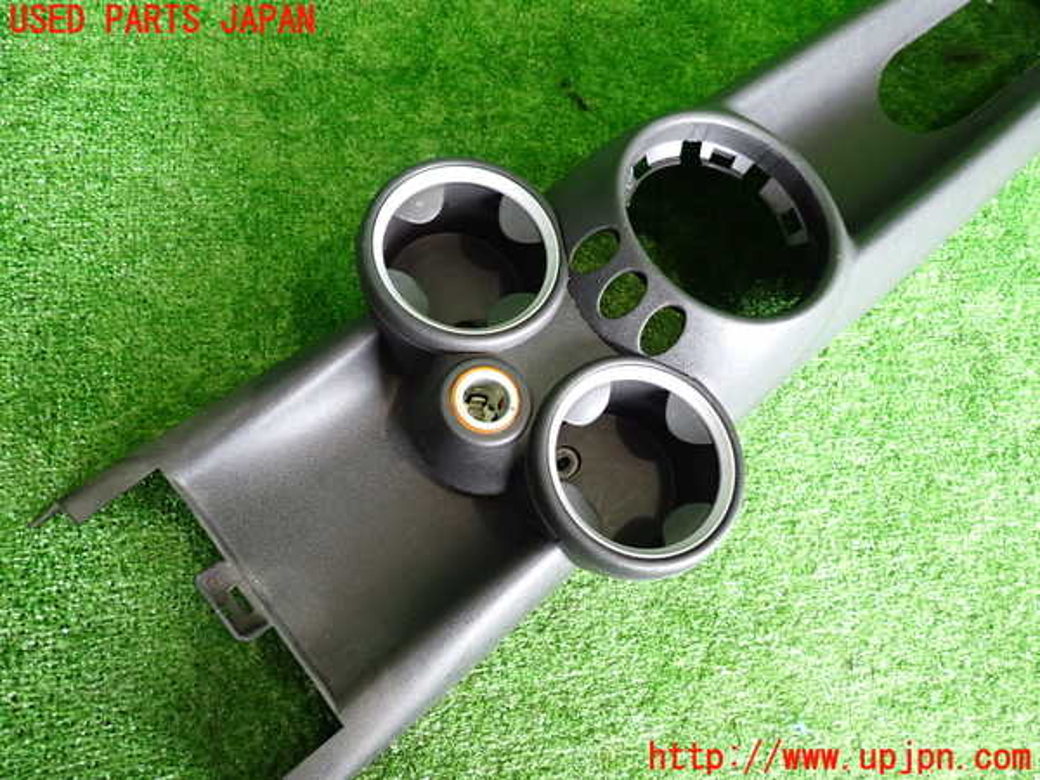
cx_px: 520
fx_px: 751
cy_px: 390
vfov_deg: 54.9
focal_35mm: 25
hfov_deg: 69.4
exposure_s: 1/50
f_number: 2
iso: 400
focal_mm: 4.5
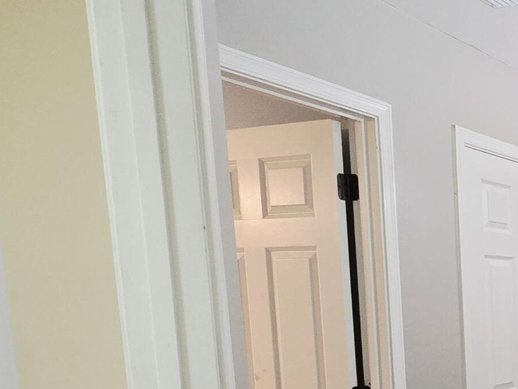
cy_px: 375
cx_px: 717
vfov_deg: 31.4
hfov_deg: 30.9
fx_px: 643
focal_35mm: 43
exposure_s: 1/60
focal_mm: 2.2
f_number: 2.2
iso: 125
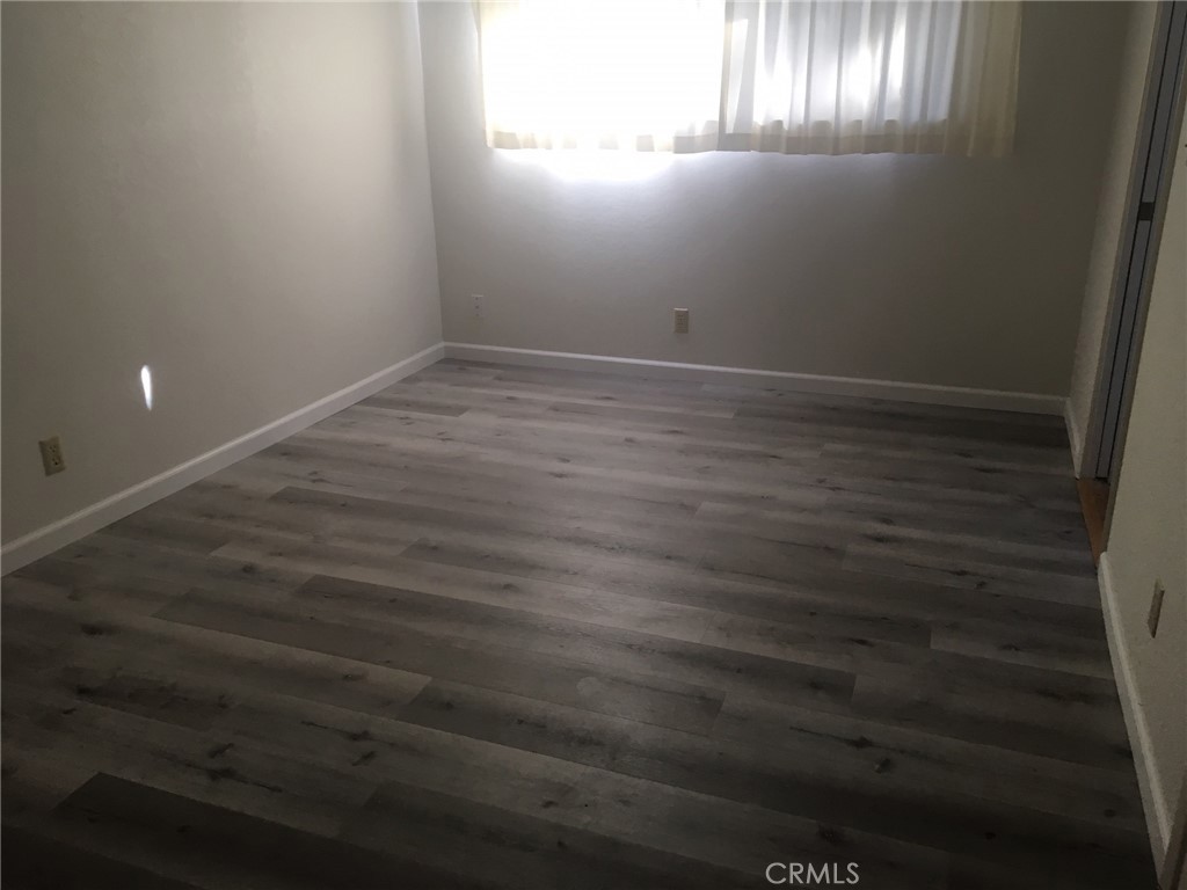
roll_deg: +0.9
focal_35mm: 29
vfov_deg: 48.2
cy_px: 445
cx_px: 594
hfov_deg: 61.7
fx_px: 994
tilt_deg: -14.6
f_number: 2.2
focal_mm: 4.15
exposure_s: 1/30
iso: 25
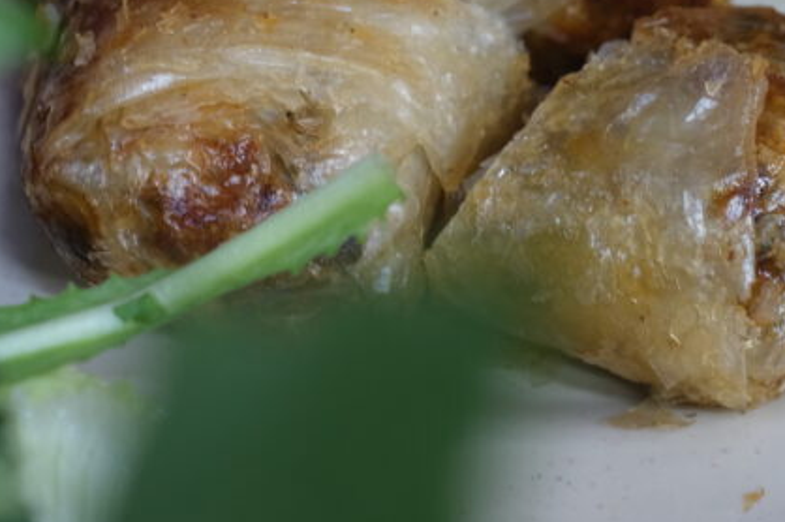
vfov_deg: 10.5
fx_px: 2832
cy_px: 44
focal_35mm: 130
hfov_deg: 15.8
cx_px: 411
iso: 500
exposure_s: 1/38
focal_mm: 35
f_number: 4
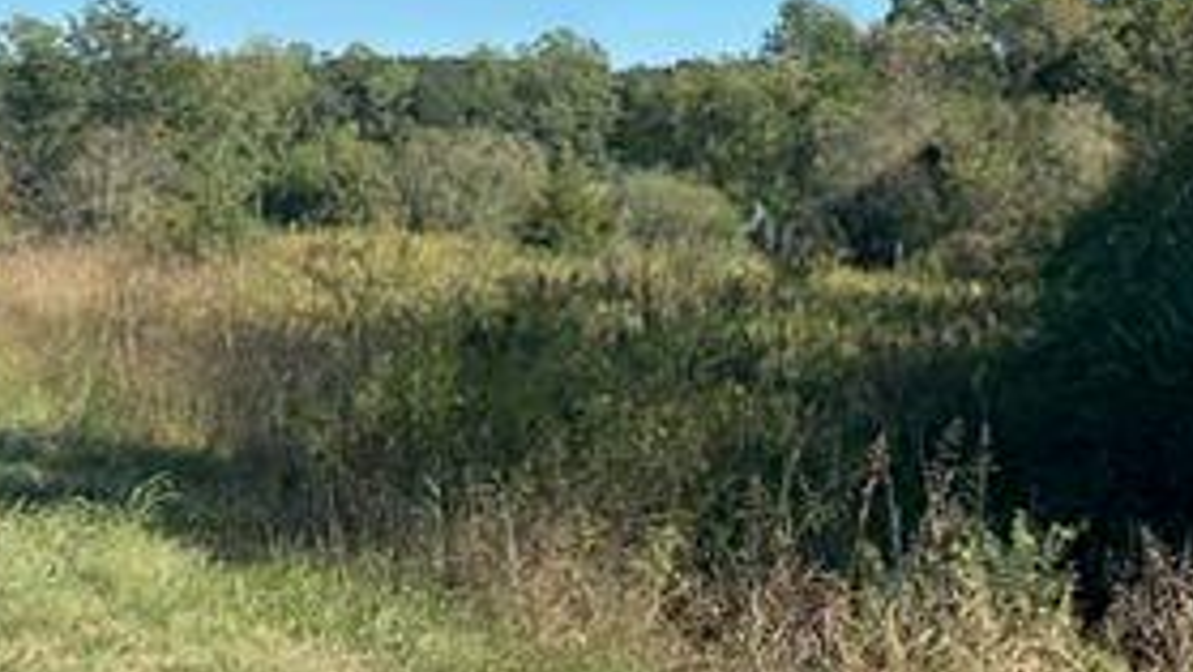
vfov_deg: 19.5
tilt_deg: +5.4
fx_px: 1898
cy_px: 4
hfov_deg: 31.7
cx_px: 1244
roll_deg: +0.3
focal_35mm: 60
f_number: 1.78
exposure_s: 1/2410
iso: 80
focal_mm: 6.86
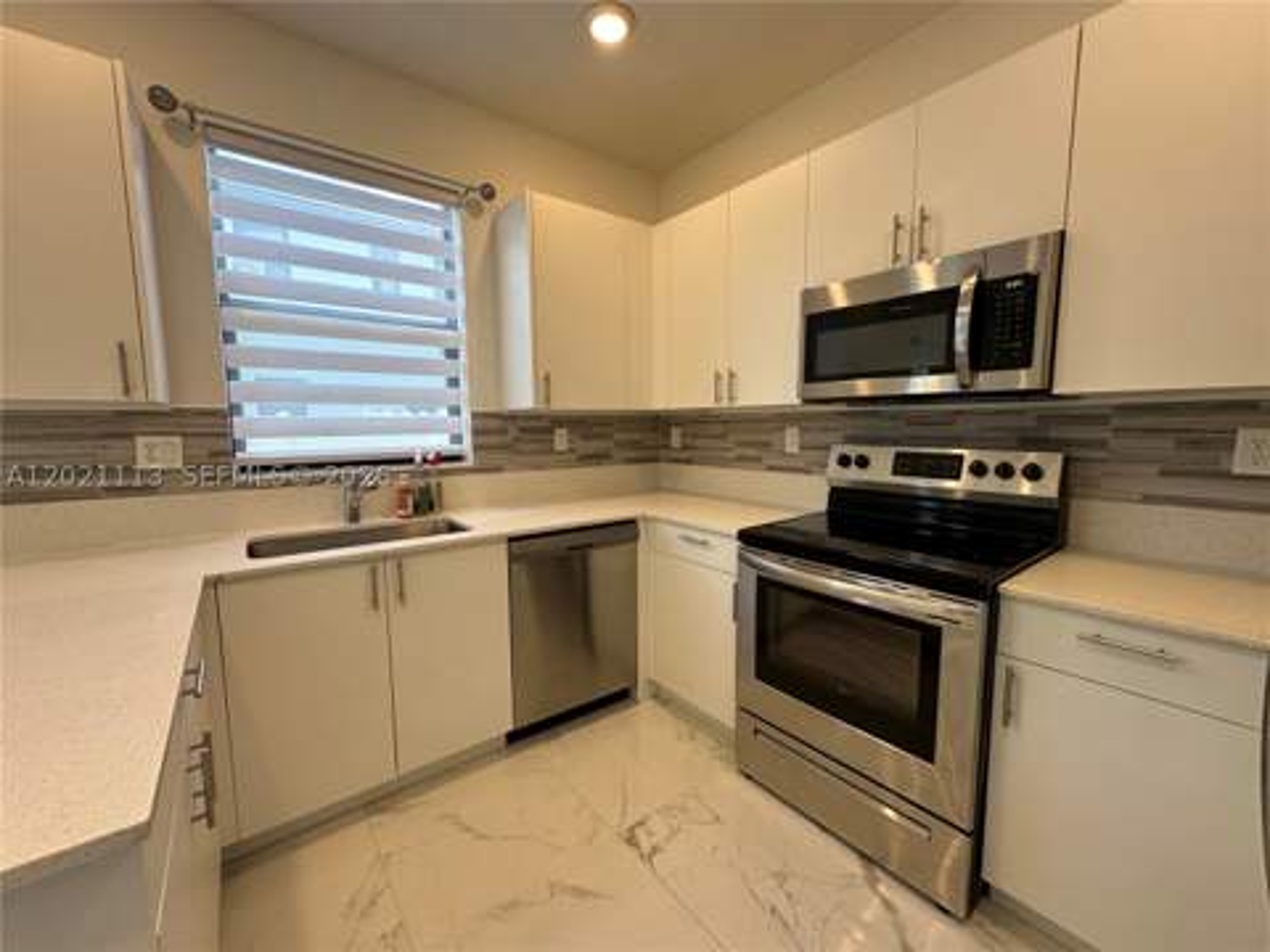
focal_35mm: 14
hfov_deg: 102.1
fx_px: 514
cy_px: 476
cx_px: 635
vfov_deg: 85.7
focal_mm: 2.22
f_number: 2.2
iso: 125
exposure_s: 1/120
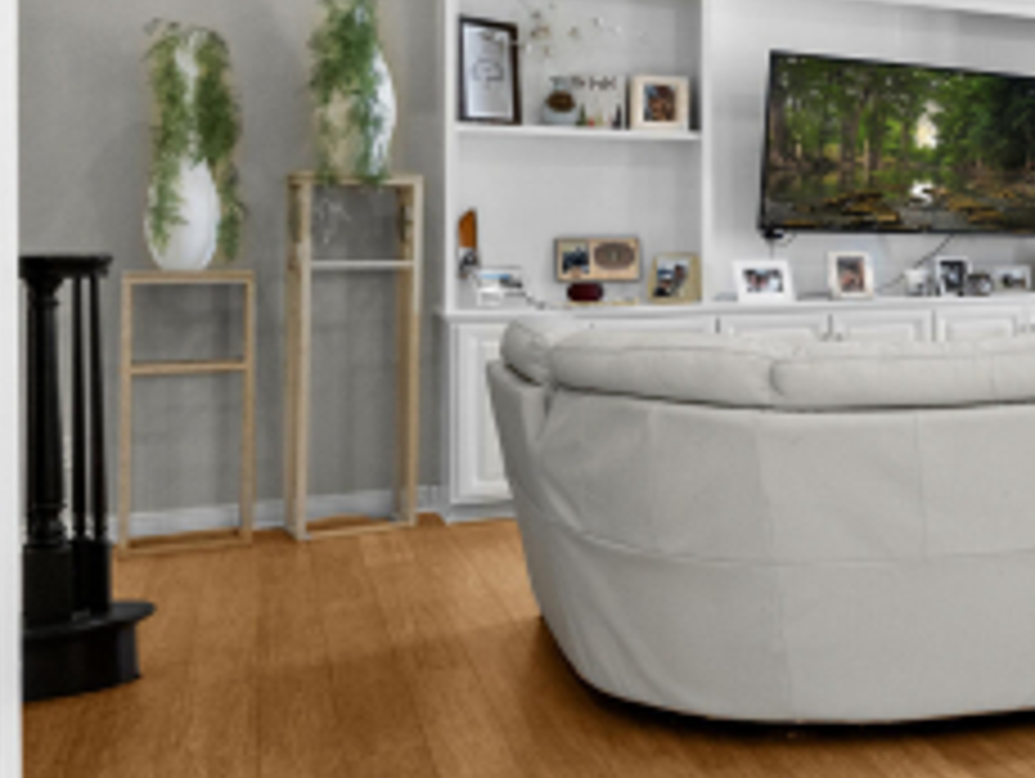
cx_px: 1647
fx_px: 1407
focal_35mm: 47
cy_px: 243
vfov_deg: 30.6
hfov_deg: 26.0
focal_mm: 10
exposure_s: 1/3
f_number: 9
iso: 400
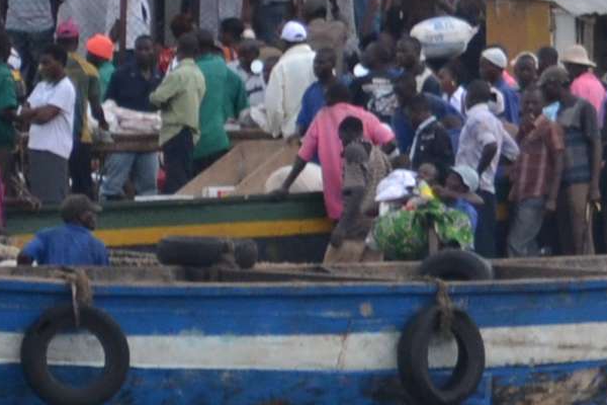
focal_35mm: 1425
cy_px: 243
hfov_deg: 1.4
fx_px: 24023
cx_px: 1496
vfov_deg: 1.0
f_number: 5.3
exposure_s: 1/640
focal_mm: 165
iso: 400
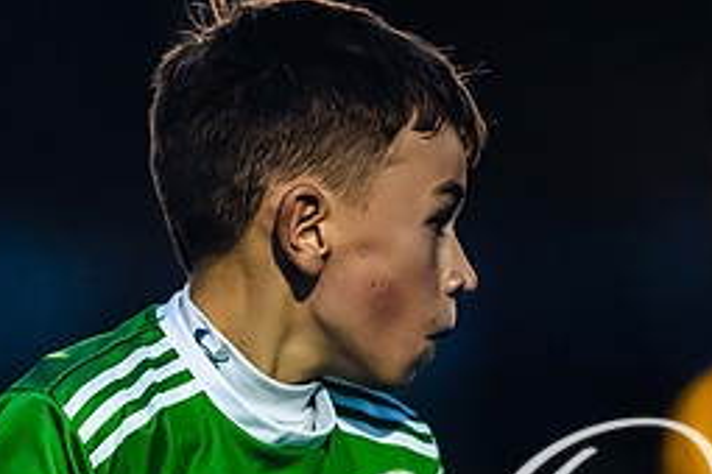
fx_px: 18511
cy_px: 455
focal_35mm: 936
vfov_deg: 1.5
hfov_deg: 2.2
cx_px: 129
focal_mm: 400
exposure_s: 1/500
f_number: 2.8
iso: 5000
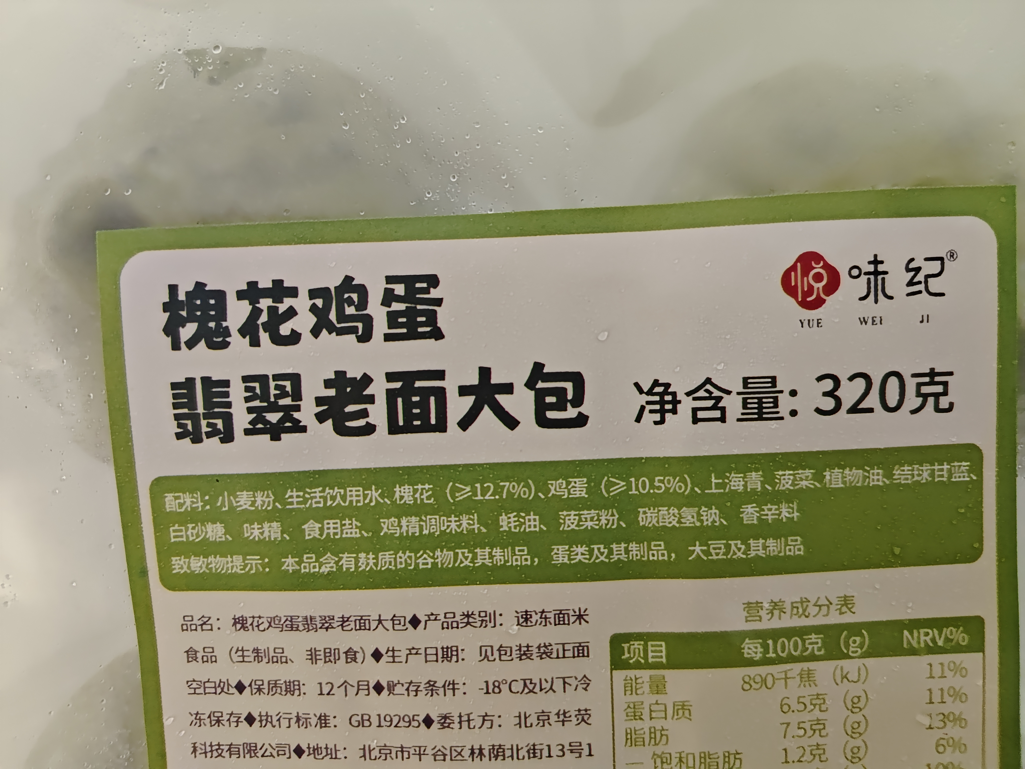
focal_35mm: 23
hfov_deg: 73.9
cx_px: 512
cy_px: 384
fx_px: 681
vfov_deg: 58.9
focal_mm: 5.56
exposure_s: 1/50
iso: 1521
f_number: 1.88
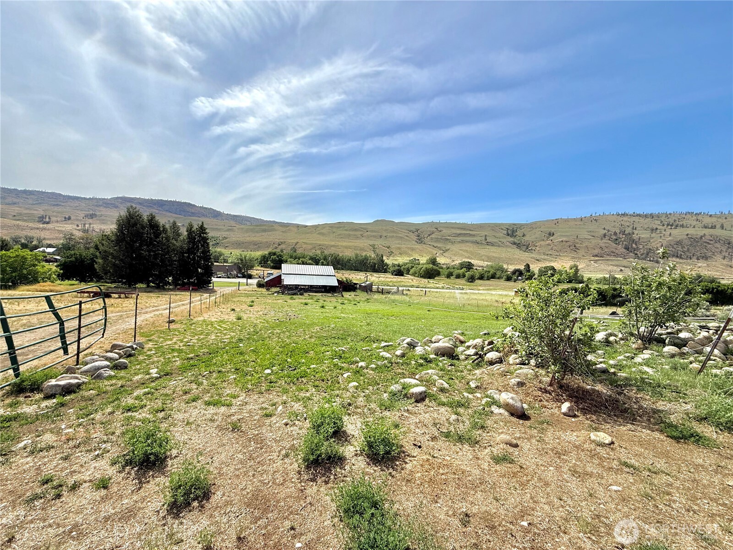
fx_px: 296
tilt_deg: -3.1
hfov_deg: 102.1
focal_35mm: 14
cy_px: 275
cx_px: 366
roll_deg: -3.8
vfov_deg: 85.7
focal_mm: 2.22
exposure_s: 1/3125
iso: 50
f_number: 2.2
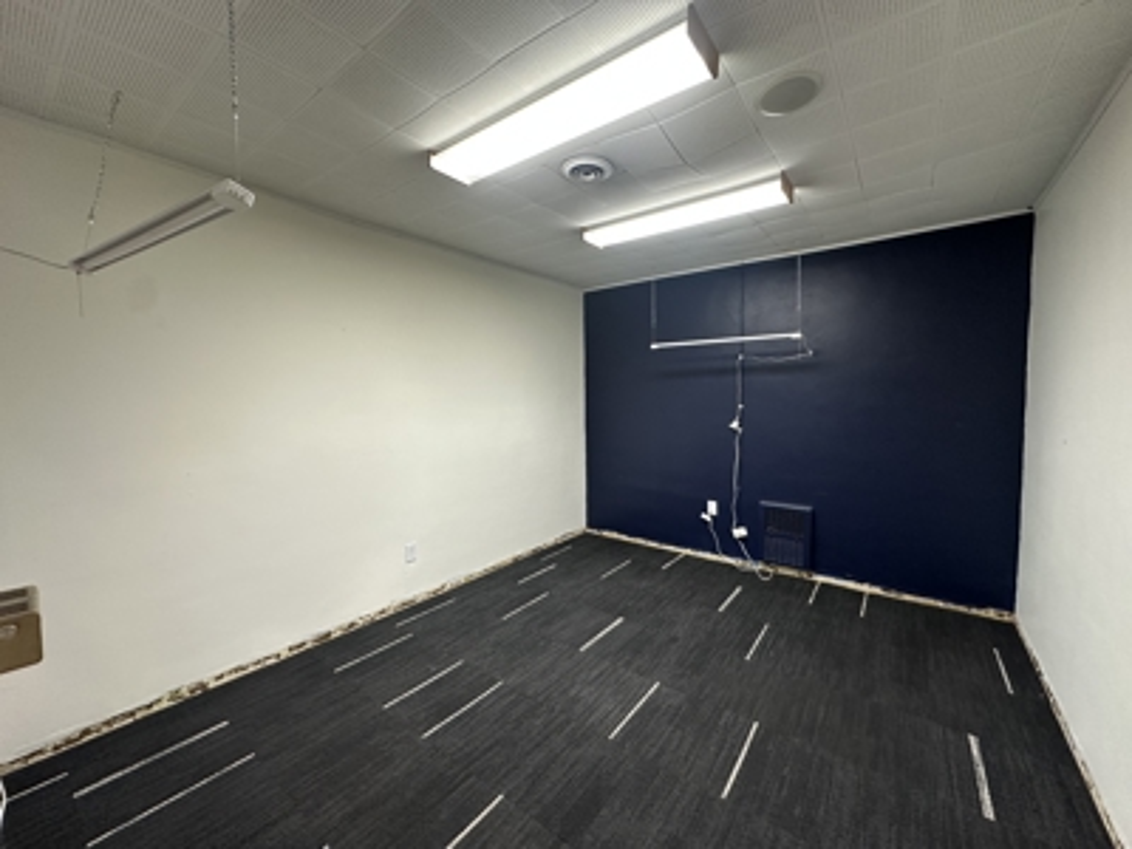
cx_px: 566
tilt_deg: -3.2
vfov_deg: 85.7
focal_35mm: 14
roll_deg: +0.5
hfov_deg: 102.1
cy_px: 424
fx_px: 458
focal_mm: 2.22
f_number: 2.2
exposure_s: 1/60
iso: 160
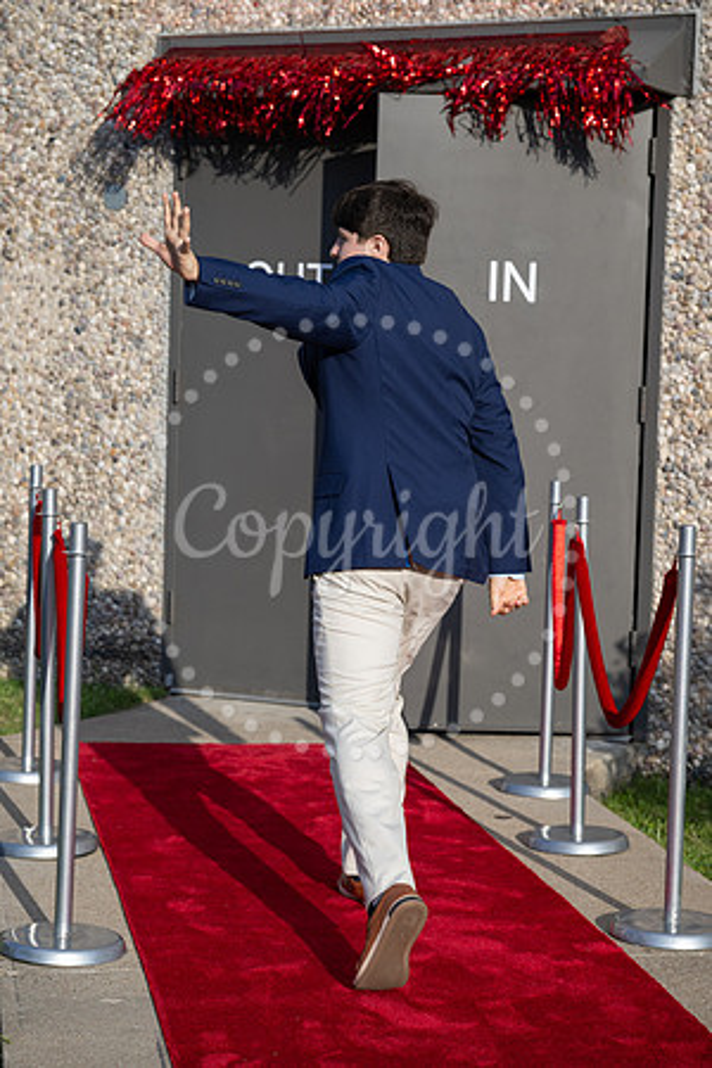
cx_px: 356
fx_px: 2254
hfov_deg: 17.9
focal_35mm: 76
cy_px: 534
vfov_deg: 26.7
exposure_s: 1/2000
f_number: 5
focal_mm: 76
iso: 320
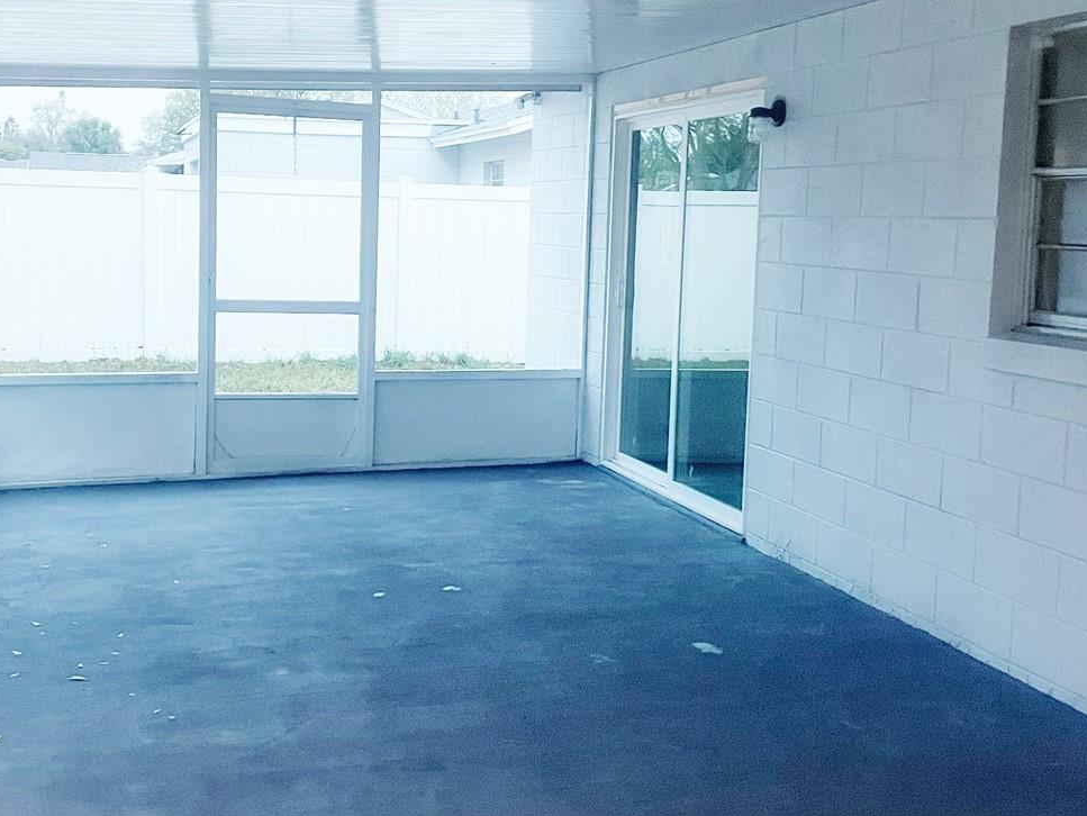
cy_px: 378
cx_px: 462
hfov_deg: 43.7
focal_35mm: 43
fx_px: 1351
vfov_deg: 33.6
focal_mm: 4.2
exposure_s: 1/30
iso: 640
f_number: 1.6
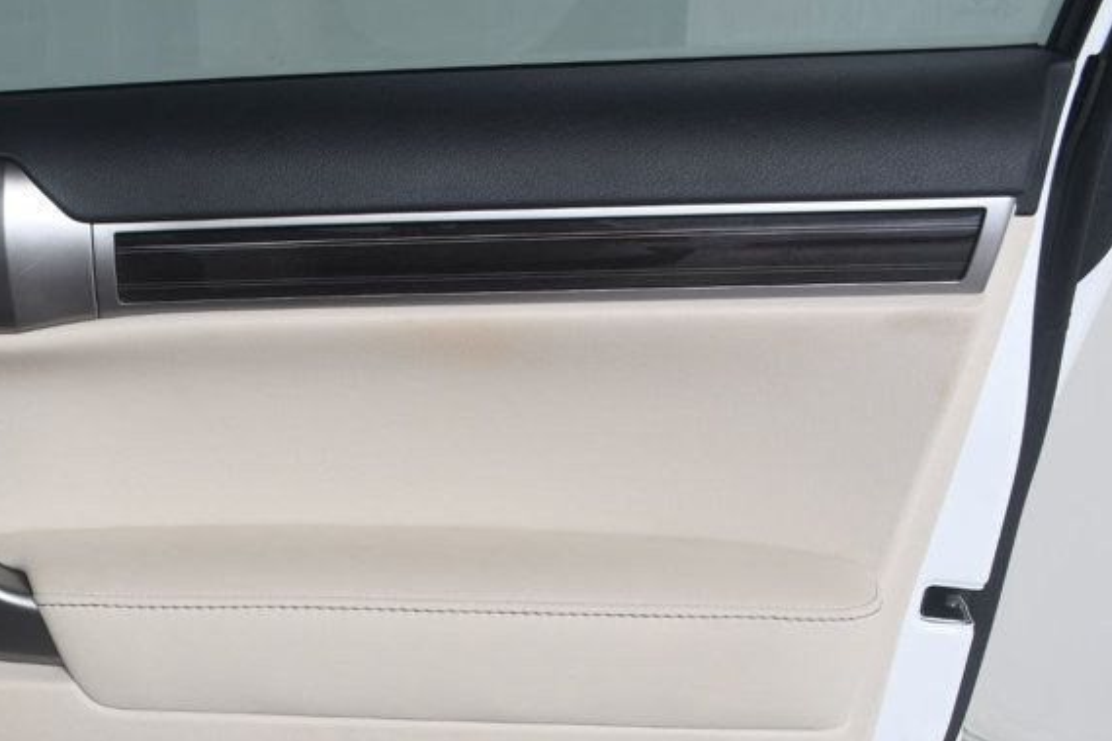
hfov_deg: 34.8
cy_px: 661
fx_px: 1667
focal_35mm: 54
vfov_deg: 24.4
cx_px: 115
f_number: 6.3
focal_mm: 20
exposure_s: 1/200
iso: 100
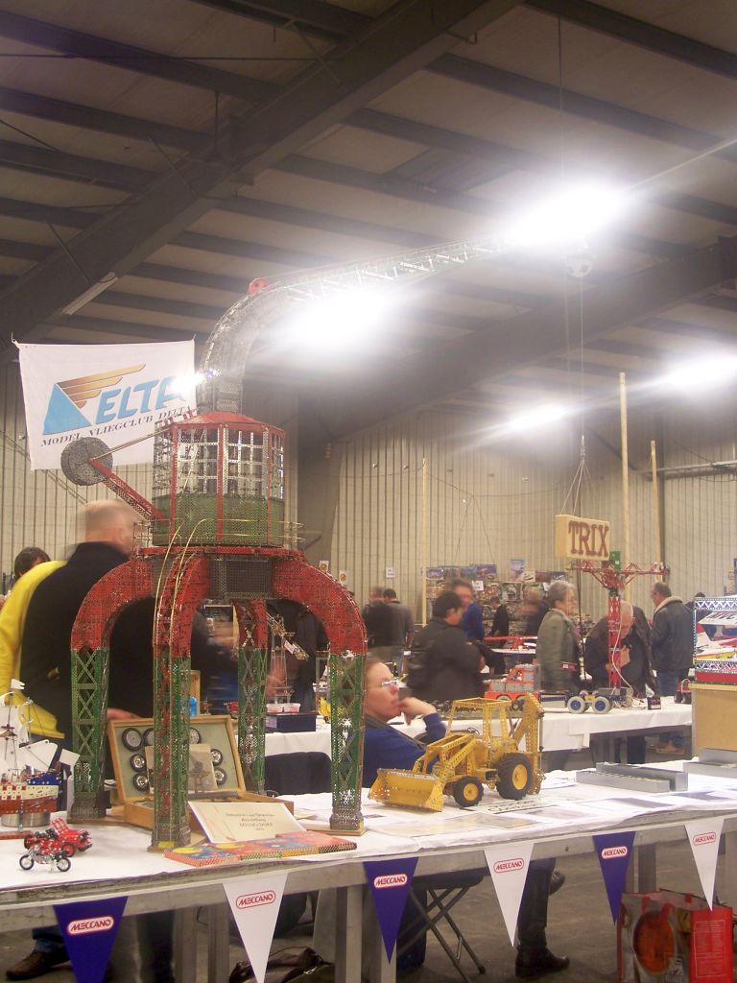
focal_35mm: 51
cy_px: 492
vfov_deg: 37.5
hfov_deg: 28.6
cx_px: 368
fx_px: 1448
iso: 80
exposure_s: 1/3
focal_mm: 8.5
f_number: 3
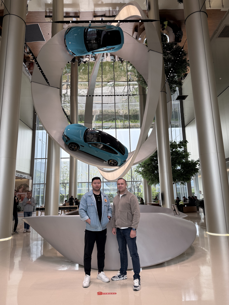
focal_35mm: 24
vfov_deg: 71.6
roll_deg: +1.7
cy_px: 152
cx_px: 114
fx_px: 212
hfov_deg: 56.8
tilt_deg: +12.4
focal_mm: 6.76
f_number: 1.78
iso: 100
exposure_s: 1/715
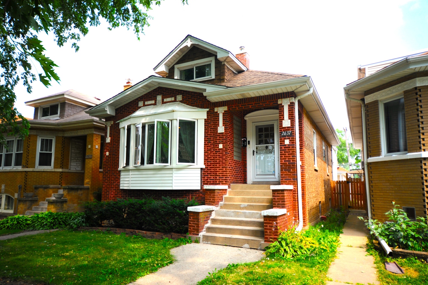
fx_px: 297
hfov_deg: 71.5
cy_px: 147
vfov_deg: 51.2
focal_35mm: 25
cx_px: 207
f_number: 4.5
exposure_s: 1/500
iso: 400
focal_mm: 24
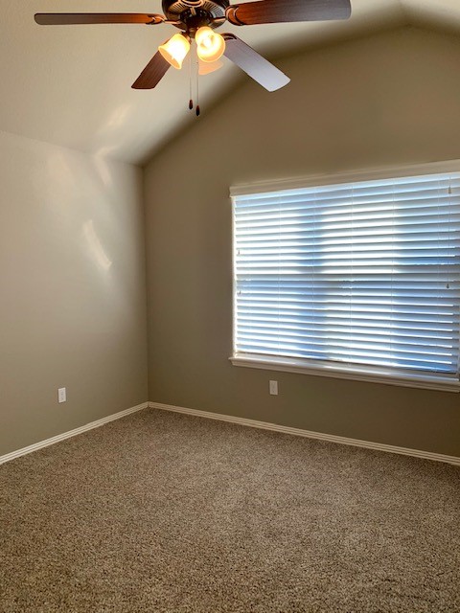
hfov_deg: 53.1
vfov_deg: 67.3
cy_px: 306
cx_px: 230
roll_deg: +0.3
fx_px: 461
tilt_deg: -3.4
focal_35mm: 26
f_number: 1.8
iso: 80
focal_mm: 4.25
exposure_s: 1/120
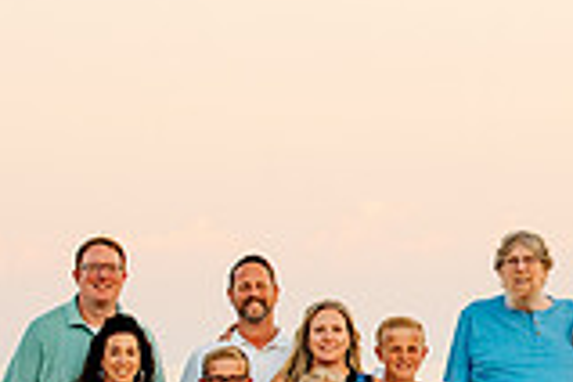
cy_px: 265
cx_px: 667
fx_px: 4631
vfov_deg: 4.7
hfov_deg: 7.0
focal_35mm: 291
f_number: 4.5
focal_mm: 80
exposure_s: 1/400
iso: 400
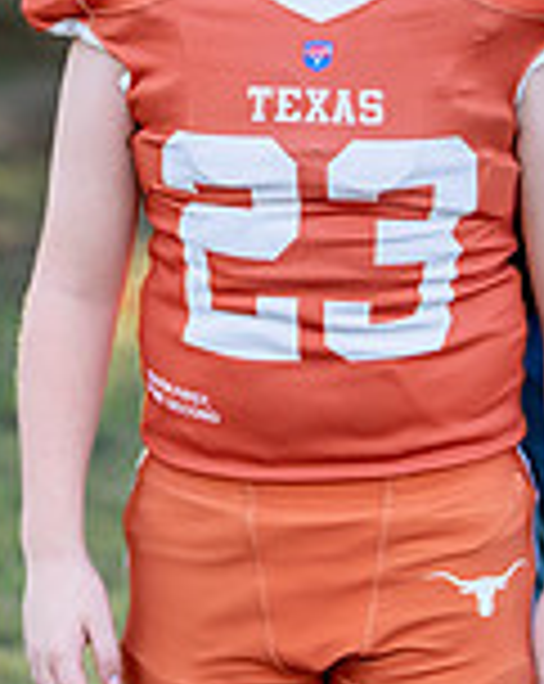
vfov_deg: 9.9
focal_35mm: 192
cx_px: 477
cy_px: -122
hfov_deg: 8.0
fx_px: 3876
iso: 100
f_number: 1.2
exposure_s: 1/640
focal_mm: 50
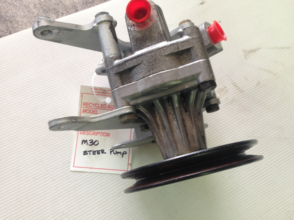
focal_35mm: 33
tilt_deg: -69.7
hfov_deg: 55.4
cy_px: 110
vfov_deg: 42.9
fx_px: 280
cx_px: 147
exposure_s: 1/30
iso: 50
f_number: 2.4
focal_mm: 4.12
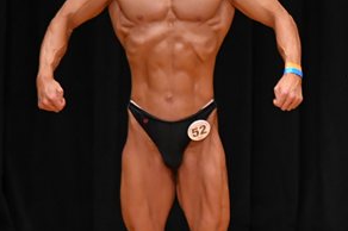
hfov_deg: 2.7
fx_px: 7309
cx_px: 411
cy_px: 135
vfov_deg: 1.8
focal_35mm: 757
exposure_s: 1/400
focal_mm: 190
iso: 3200
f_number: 5.6
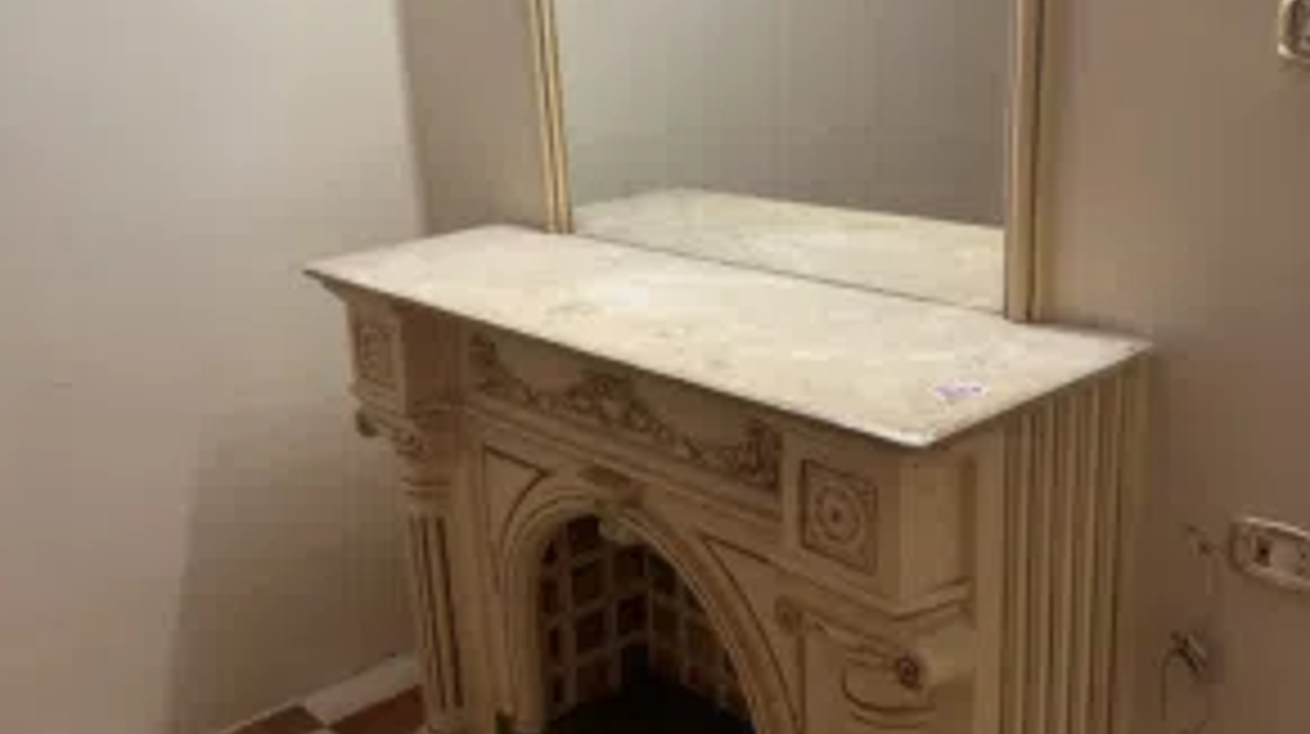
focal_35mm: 39
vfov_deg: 30.3
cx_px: 639
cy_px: 360
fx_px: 1353
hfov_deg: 51.6
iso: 250
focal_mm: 5.7
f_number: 1.5
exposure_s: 1/50
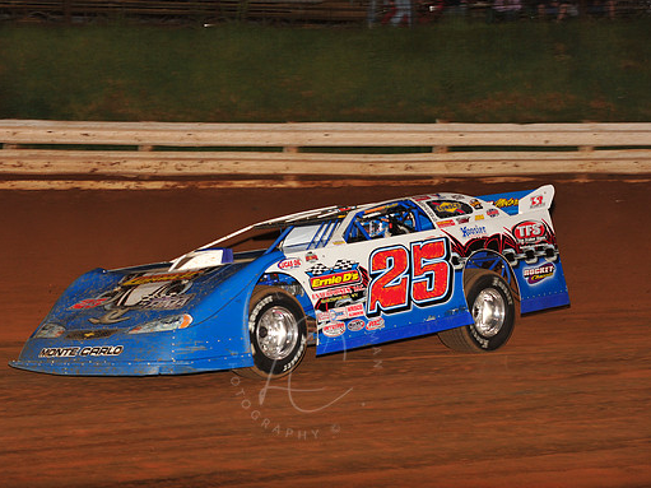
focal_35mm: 131
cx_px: 304
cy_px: 245
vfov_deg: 11.3
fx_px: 2463
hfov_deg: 15.1
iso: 800
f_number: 6.3
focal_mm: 120
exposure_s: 1/320
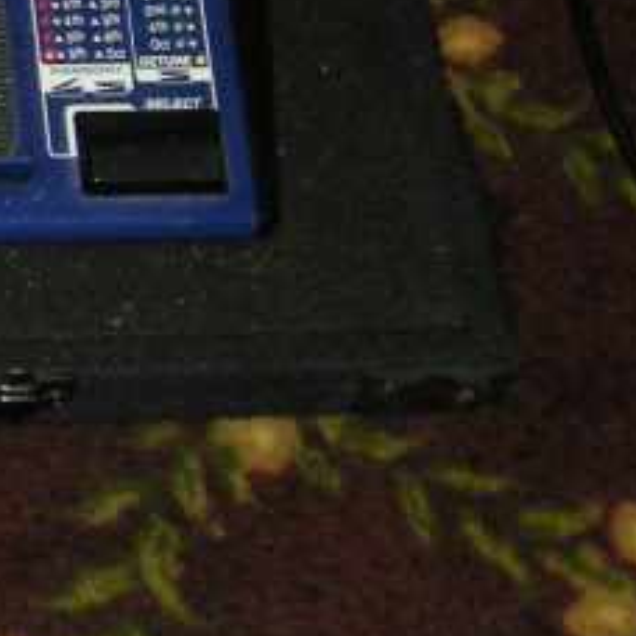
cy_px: -134
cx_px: -775
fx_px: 3721
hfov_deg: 9.0
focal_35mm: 179
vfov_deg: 9.6
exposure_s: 1/60
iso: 104
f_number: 3.5
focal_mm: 7.5
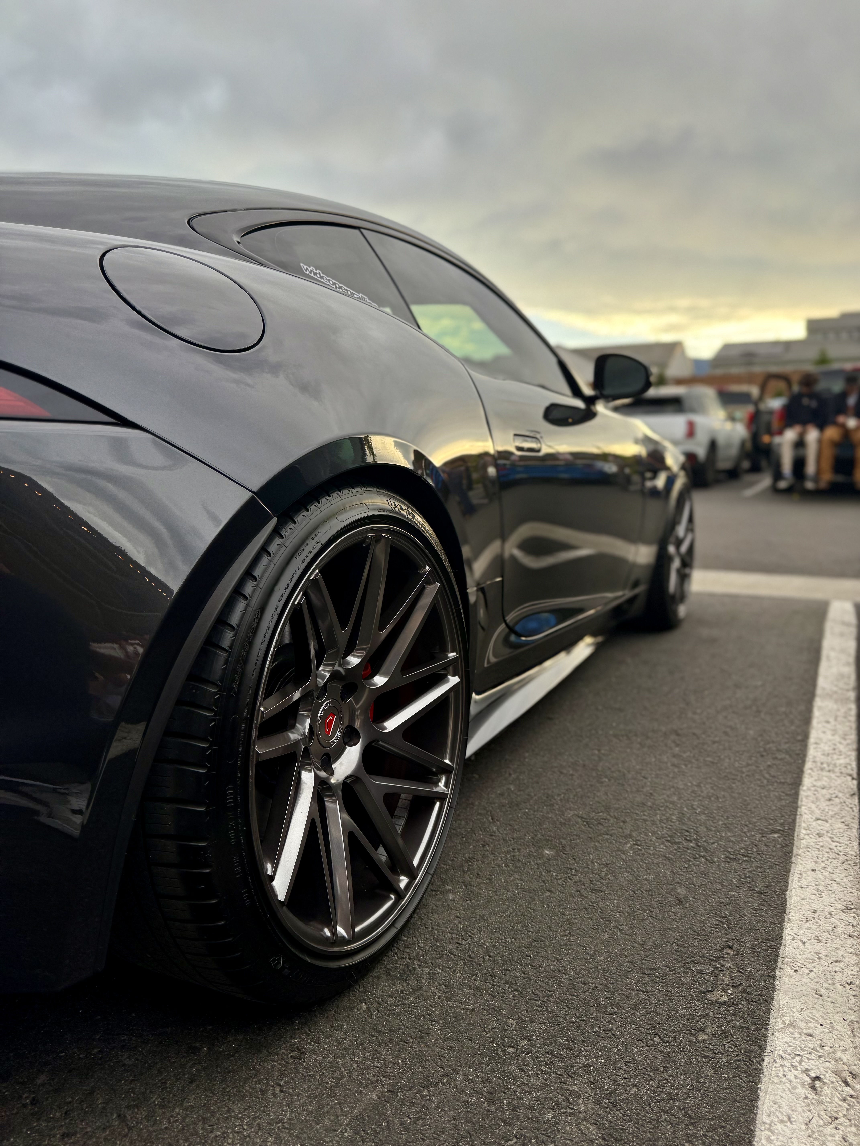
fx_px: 795
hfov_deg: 56.8
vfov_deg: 71.6
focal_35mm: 24
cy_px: 573
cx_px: 430
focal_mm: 6.76
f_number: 1.78
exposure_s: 1/275
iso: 100
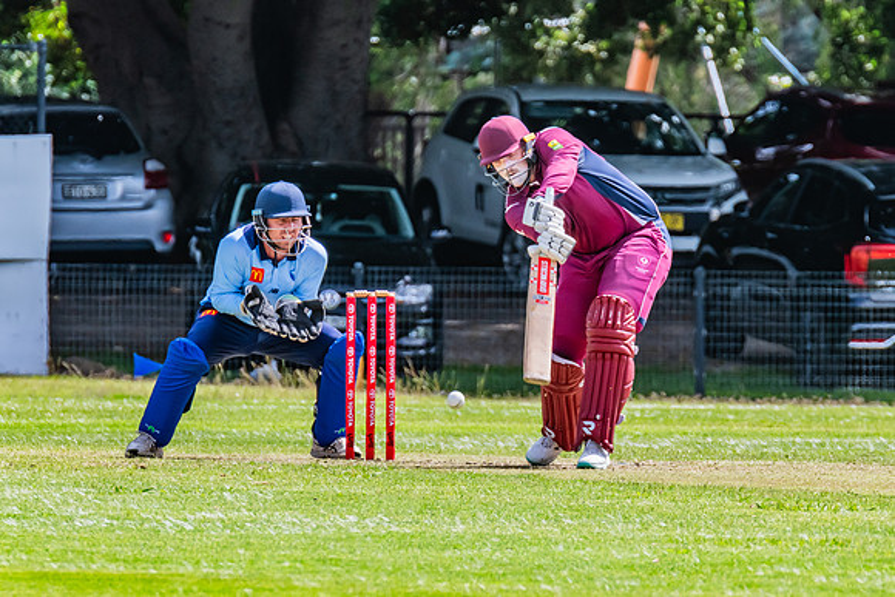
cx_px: 594
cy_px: 295
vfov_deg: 1.6
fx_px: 20857
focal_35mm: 839
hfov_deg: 2.5
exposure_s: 1/800
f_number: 13
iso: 800
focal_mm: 600
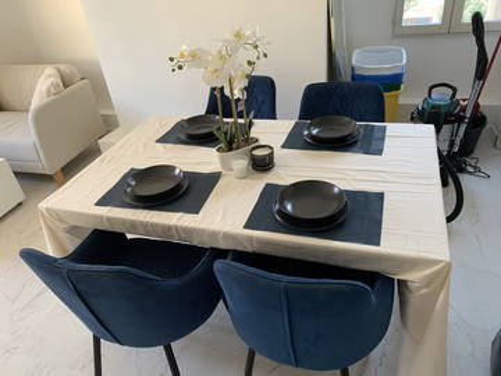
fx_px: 376
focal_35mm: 26
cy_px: 188
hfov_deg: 67.3
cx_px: 250
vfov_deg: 53.1
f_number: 1.8
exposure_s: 1/60
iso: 125
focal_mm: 4.25
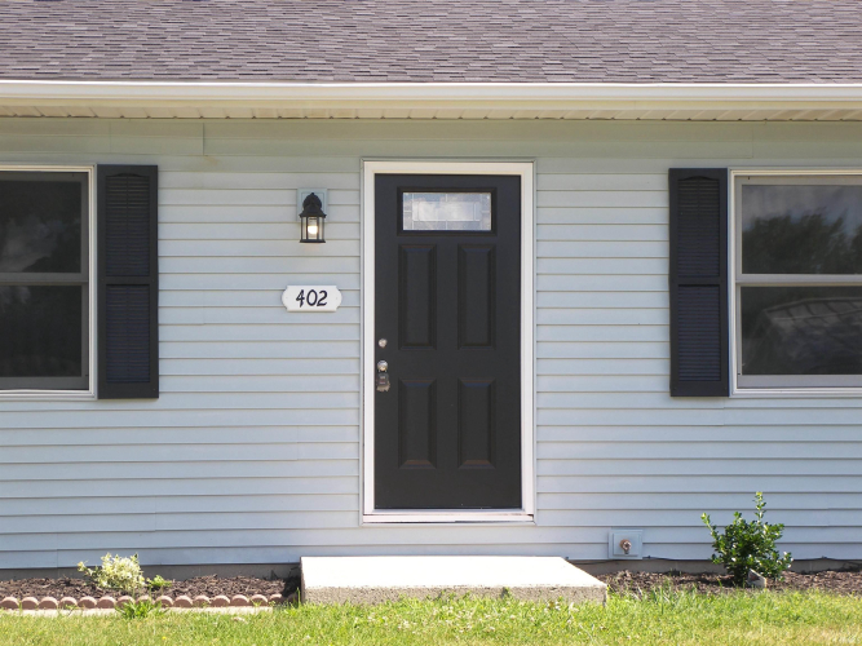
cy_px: 323
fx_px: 2091
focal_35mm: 84
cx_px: 431
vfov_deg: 17.6
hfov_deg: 23.3
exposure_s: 1/200
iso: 50
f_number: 4
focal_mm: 17.7
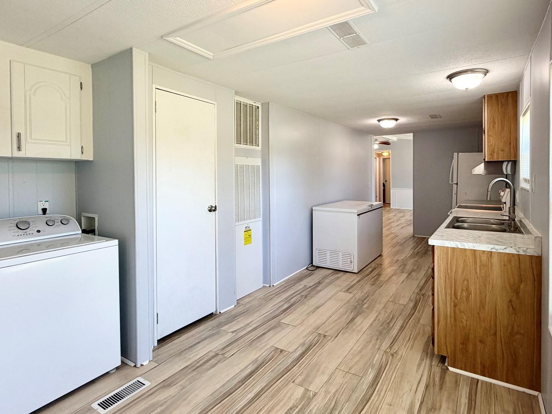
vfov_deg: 68.4
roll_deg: +0.8
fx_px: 303
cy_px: 180
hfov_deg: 84.2
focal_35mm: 19
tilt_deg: -1.6
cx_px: 313
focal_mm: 2.22
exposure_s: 1/120
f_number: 2.2
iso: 100
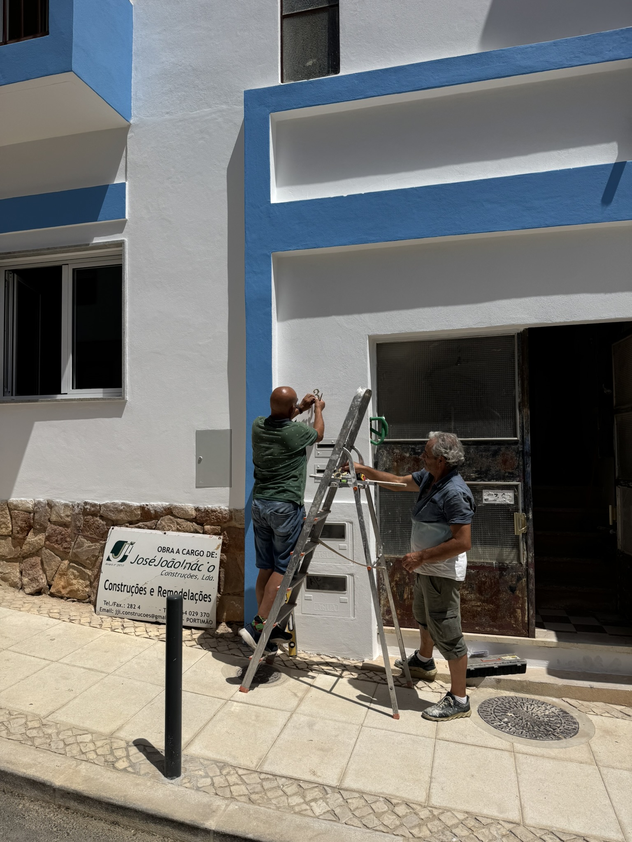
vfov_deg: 71.6
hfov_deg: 56.8
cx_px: 316
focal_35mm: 24
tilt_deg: +6.5
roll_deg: +0.2
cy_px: 421
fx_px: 584
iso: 80
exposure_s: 1/12346
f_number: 1.78
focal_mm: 6.76
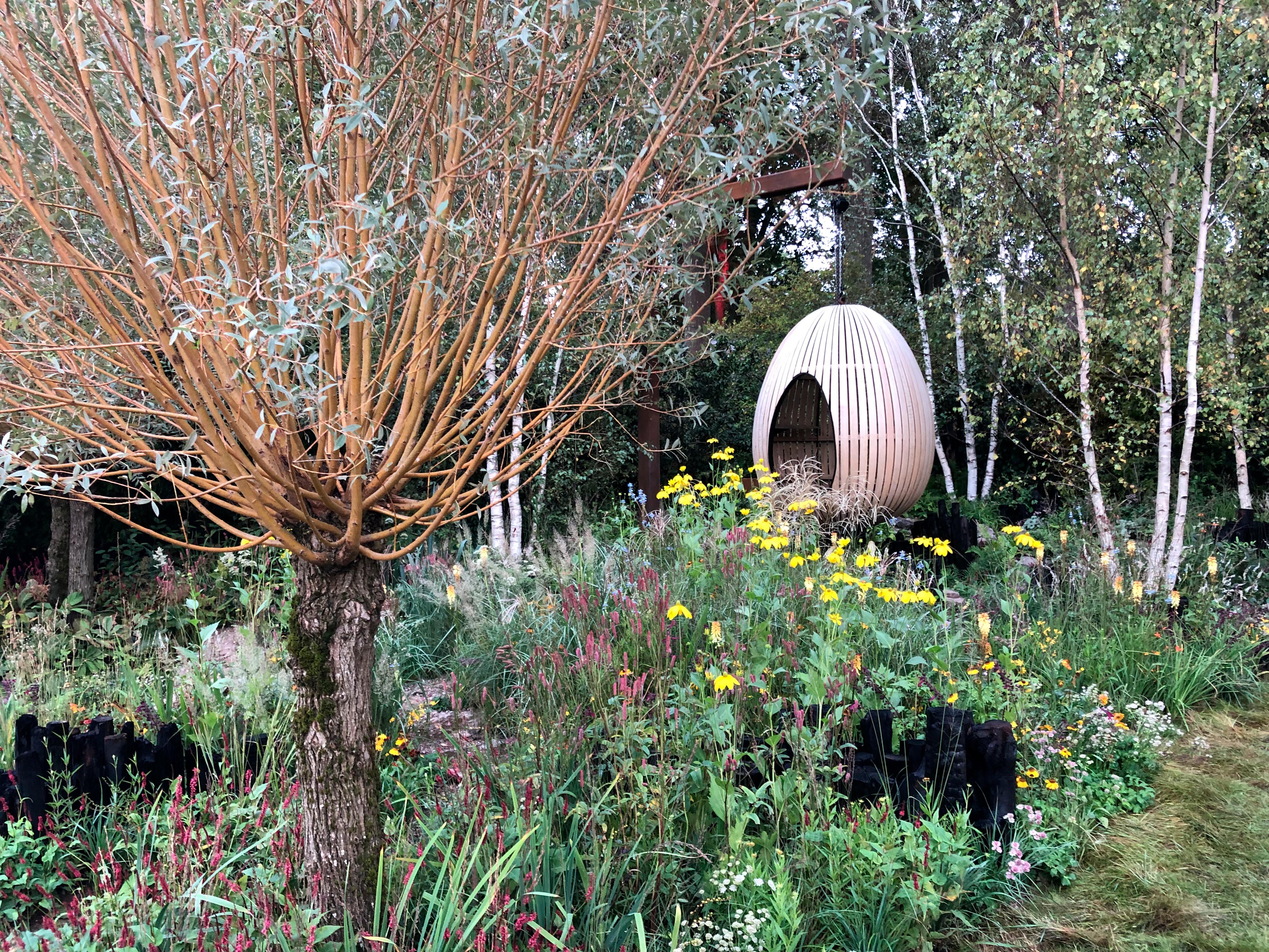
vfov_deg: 49.7
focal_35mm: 28
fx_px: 1026
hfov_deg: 63.4
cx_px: 634
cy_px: 476
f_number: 1.8
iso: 32
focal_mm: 4
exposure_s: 1/24
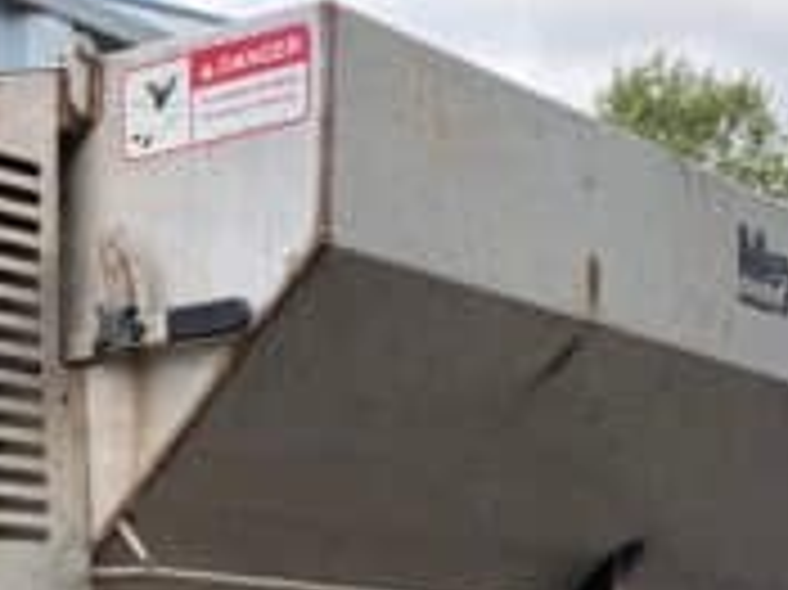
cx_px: 122
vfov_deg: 16.1
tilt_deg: +1.9
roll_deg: +1.3
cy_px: 649
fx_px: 2025
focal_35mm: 89
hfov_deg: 21.7
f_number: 1.6
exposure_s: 1/1064
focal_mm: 5.96
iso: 64
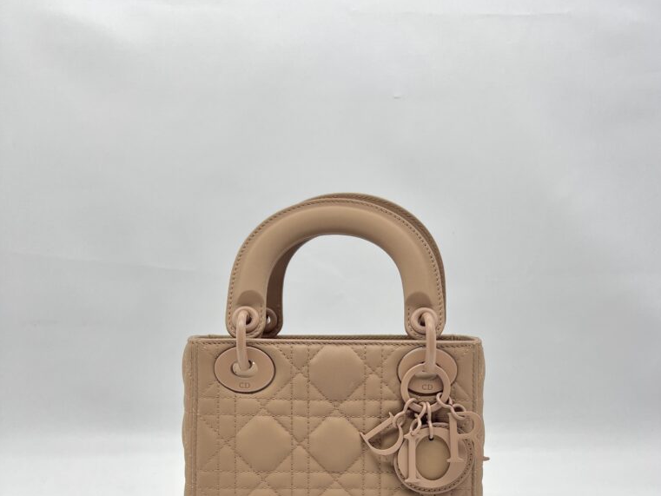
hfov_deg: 52.6
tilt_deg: -7.4
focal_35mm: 35
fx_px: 668
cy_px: 400
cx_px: 332
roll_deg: +0.3
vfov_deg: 39.1
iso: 50
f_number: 1.5
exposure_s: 1/100
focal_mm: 5.7
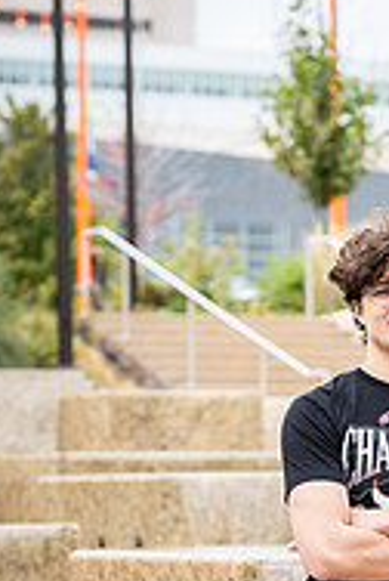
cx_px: 392
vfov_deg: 10.1
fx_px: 3278
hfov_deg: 6.8
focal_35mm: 203
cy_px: 547
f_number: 3.5
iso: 50
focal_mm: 85
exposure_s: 1/125
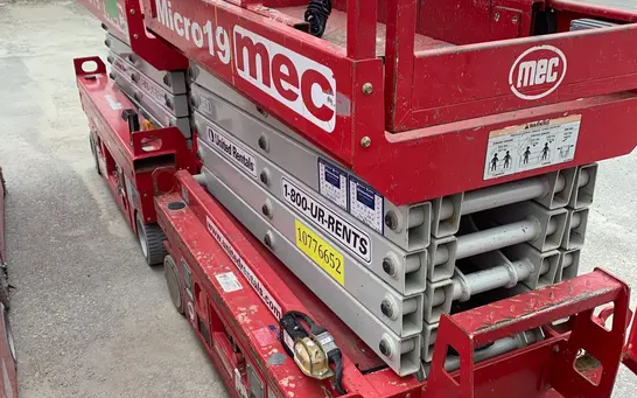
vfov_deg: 34.2
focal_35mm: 37
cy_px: 254
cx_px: 320
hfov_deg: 52.8
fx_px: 642
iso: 25
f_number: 1.8
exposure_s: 1/121
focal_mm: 4.25
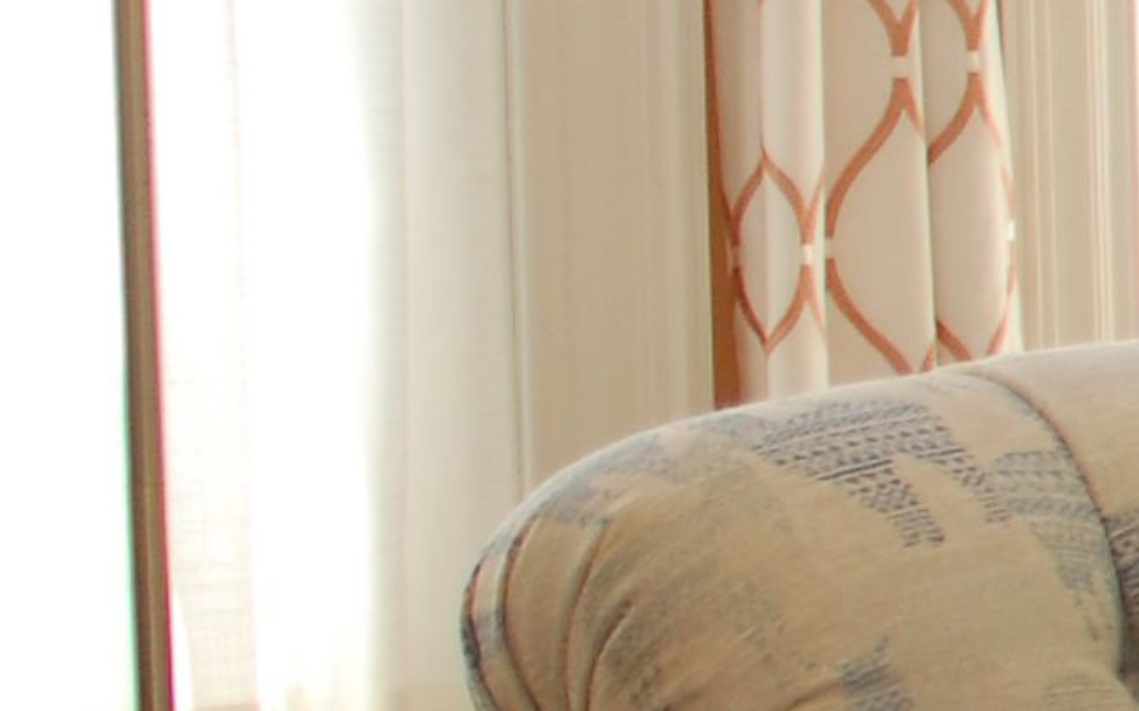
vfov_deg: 4.1
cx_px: 3363
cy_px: 257
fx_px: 9902
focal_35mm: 319
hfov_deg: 6.1
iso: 200
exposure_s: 1/500
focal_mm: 35
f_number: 2.5
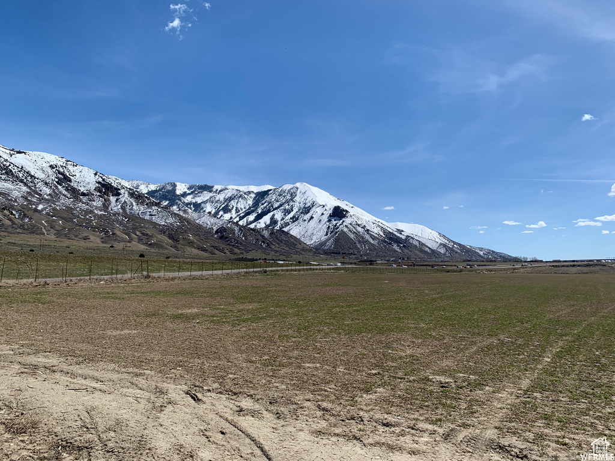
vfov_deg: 53.1
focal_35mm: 26
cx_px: 308
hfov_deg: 67.3
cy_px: 230
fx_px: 462
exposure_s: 1/4098
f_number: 1.8
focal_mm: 4.25
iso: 25
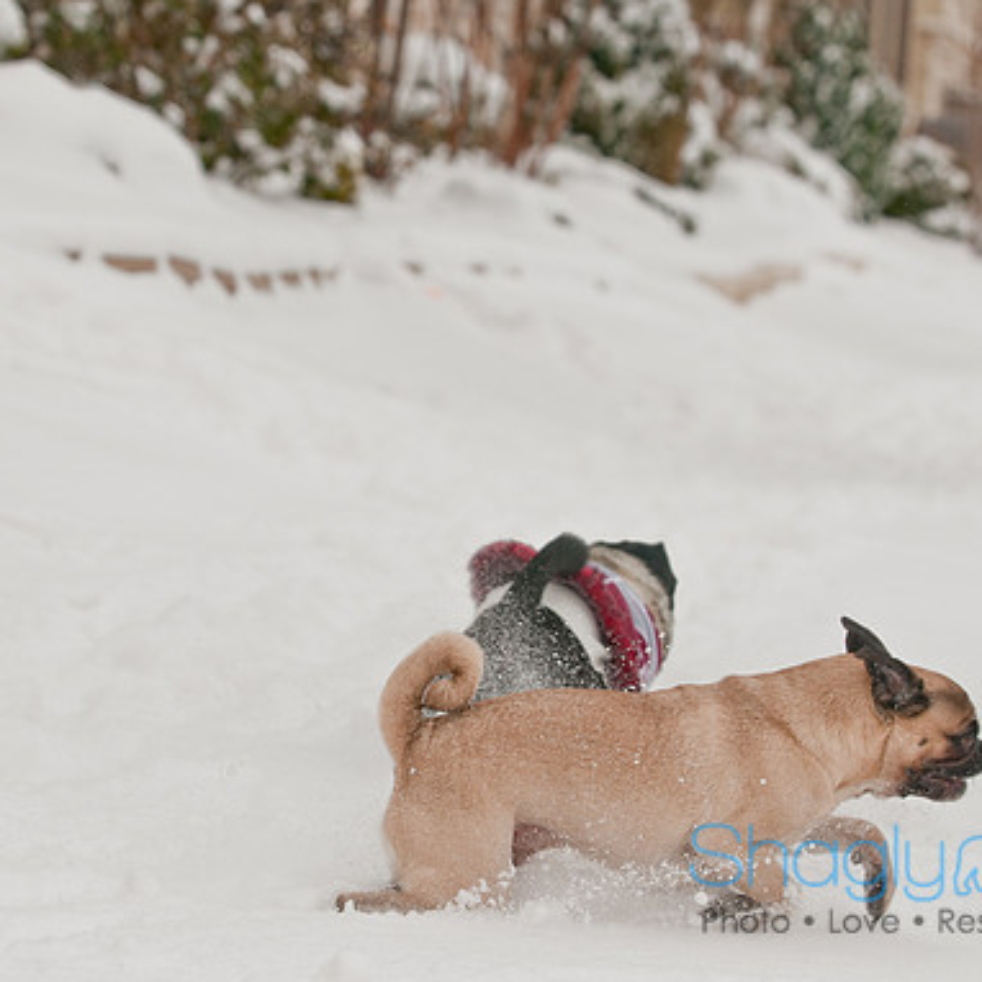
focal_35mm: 178
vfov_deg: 9.8
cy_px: 492
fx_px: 5713
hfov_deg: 9.8
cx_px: 355
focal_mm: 92
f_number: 5.6
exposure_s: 1/1250
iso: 200
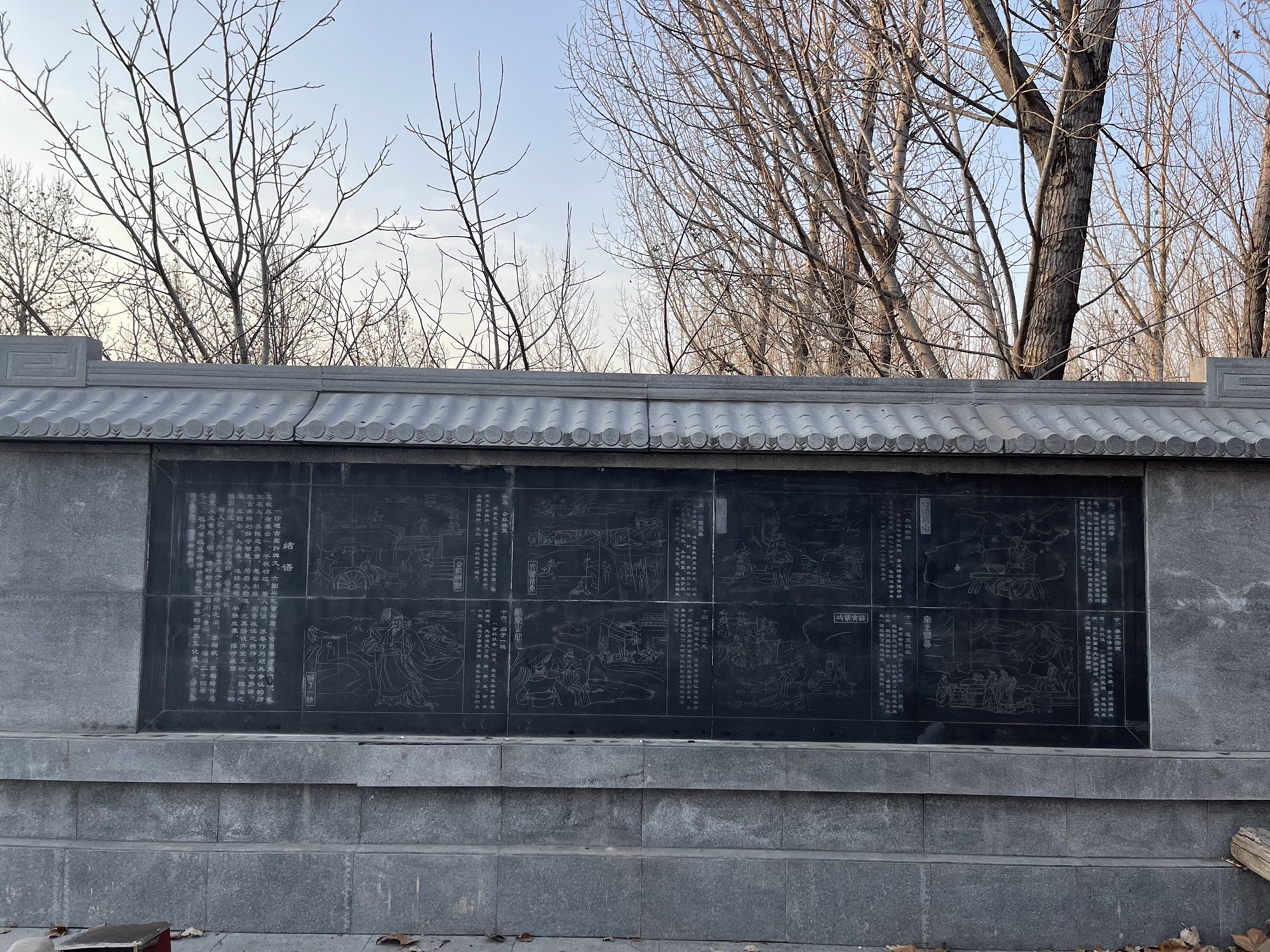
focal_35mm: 26
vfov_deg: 53.1
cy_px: 476
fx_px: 954
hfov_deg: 67.3
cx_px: 635
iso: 32
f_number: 1.6
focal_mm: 5.1
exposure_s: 1/1098
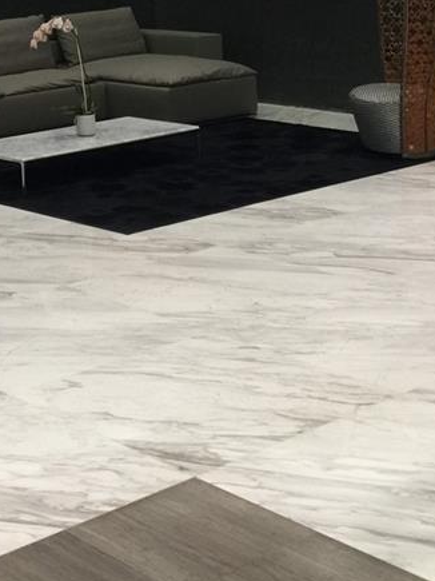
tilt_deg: +0.3
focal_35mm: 80
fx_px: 1341
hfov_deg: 18.4
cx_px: 137
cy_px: -55
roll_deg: +2.3
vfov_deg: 23.0
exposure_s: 1/15
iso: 40
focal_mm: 4.15
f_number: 2.2
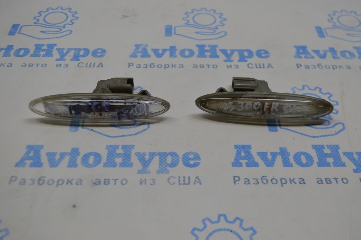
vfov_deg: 31.8
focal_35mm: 42
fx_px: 421
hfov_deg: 46.4
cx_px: 180
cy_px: 120
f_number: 5.6
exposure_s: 1/60
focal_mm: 28
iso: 200
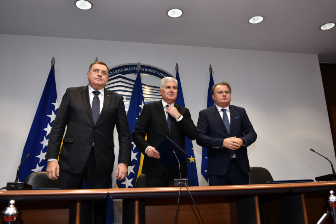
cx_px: 168
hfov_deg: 61.9
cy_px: 112
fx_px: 280
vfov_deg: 43.6
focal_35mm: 30
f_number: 2.8
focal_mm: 20
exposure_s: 1/100
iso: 320
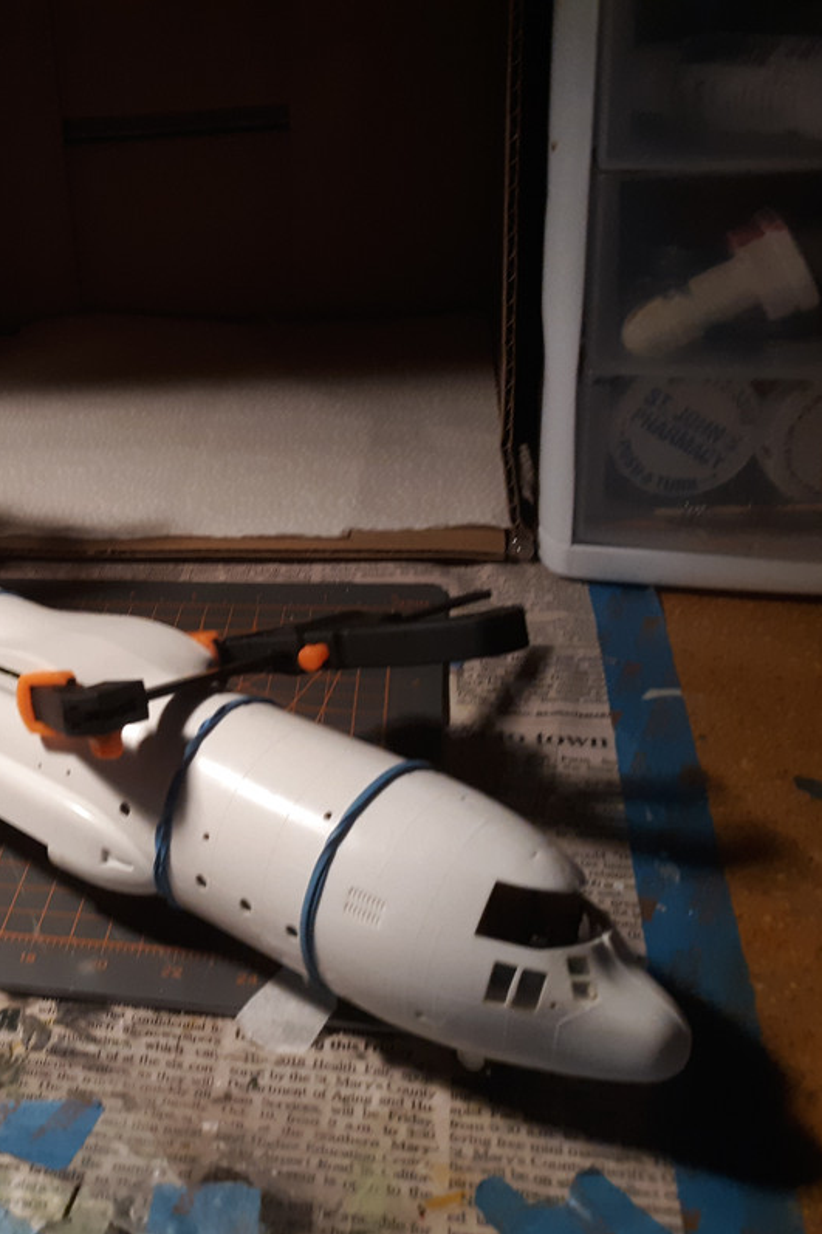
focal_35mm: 39
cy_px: 616
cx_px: 78
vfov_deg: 49.6
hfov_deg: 32.5
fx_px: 1336
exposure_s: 1/40
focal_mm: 3.7
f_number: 1.7
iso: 200
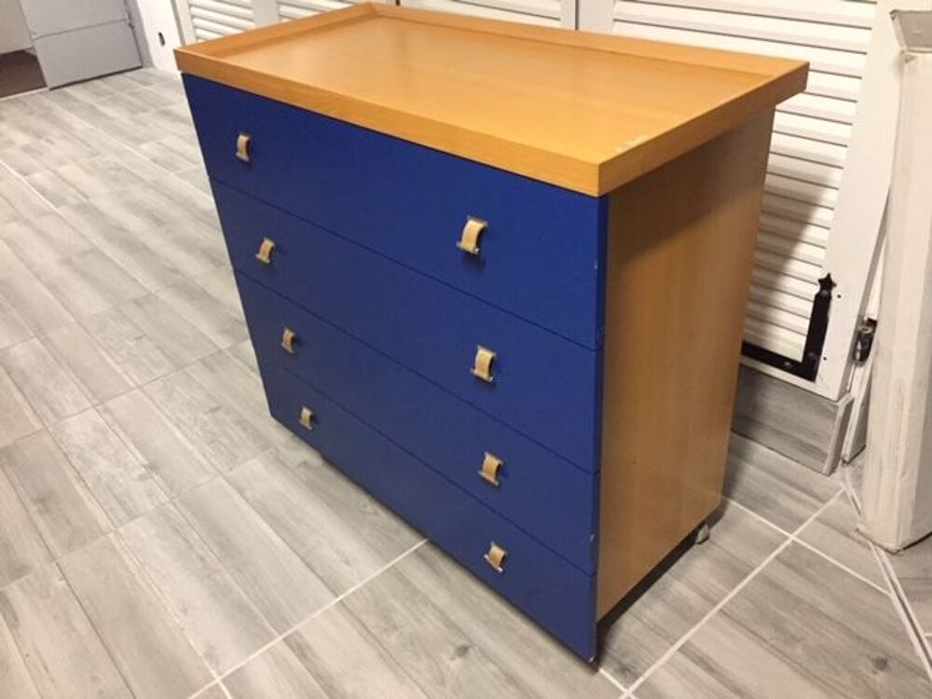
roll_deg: +4.4
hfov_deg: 61.7
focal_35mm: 29
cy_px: 350
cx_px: 466
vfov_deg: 48.2
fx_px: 781
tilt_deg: -34.3
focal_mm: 4.15
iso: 320
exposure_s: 1/17
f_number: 2.2
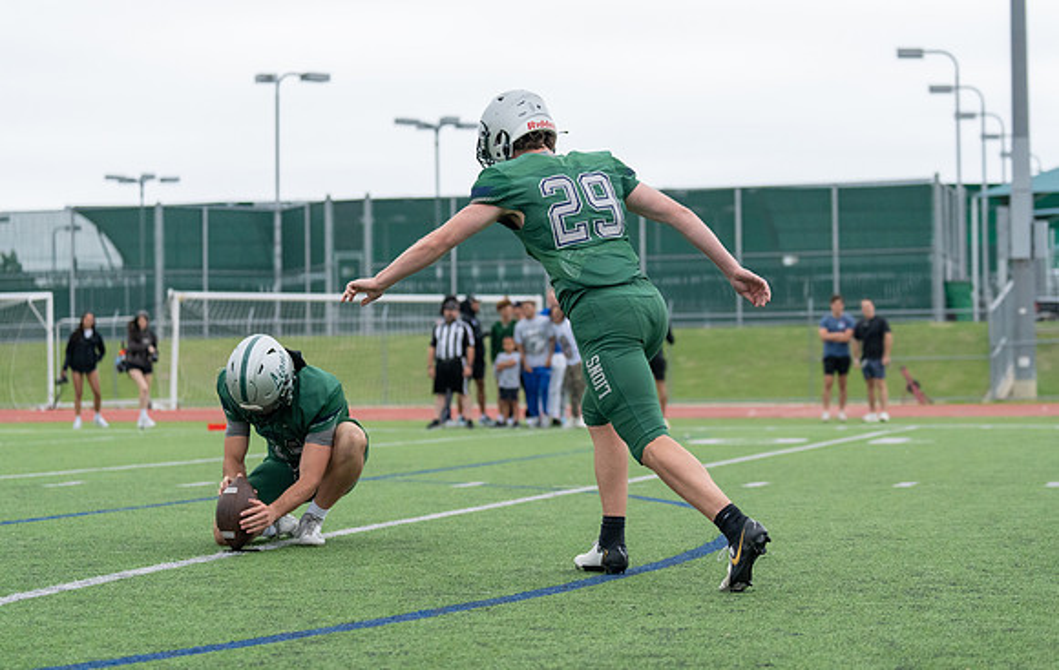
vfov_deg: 15.0
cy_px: 317
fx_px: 2548
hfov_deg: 23.5
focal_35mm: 88
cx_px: 615
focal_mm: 70
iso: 2500
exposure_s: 1/1250
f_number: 2.8
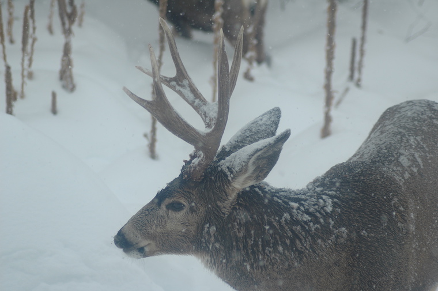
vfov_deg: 8.2
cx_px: 219
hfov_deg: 12.2
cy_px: 146
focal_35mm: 168
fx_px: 2042
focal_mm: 112
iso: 200
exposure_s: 1/500
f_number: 5.6
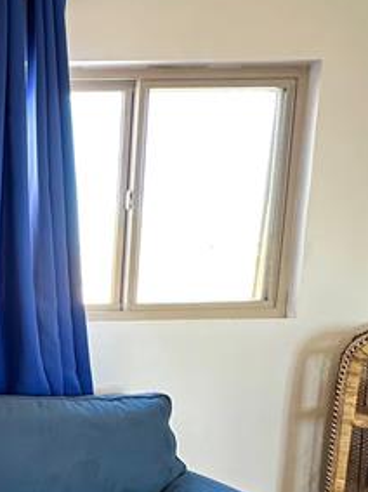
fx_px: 539
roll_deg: -0.7
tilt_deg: -6.5
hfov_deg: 29.6
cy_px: 339
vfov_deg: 47.9
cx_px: -120
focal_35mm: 38
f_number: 2.2
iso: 160
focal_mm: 2.22
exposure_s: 1/99
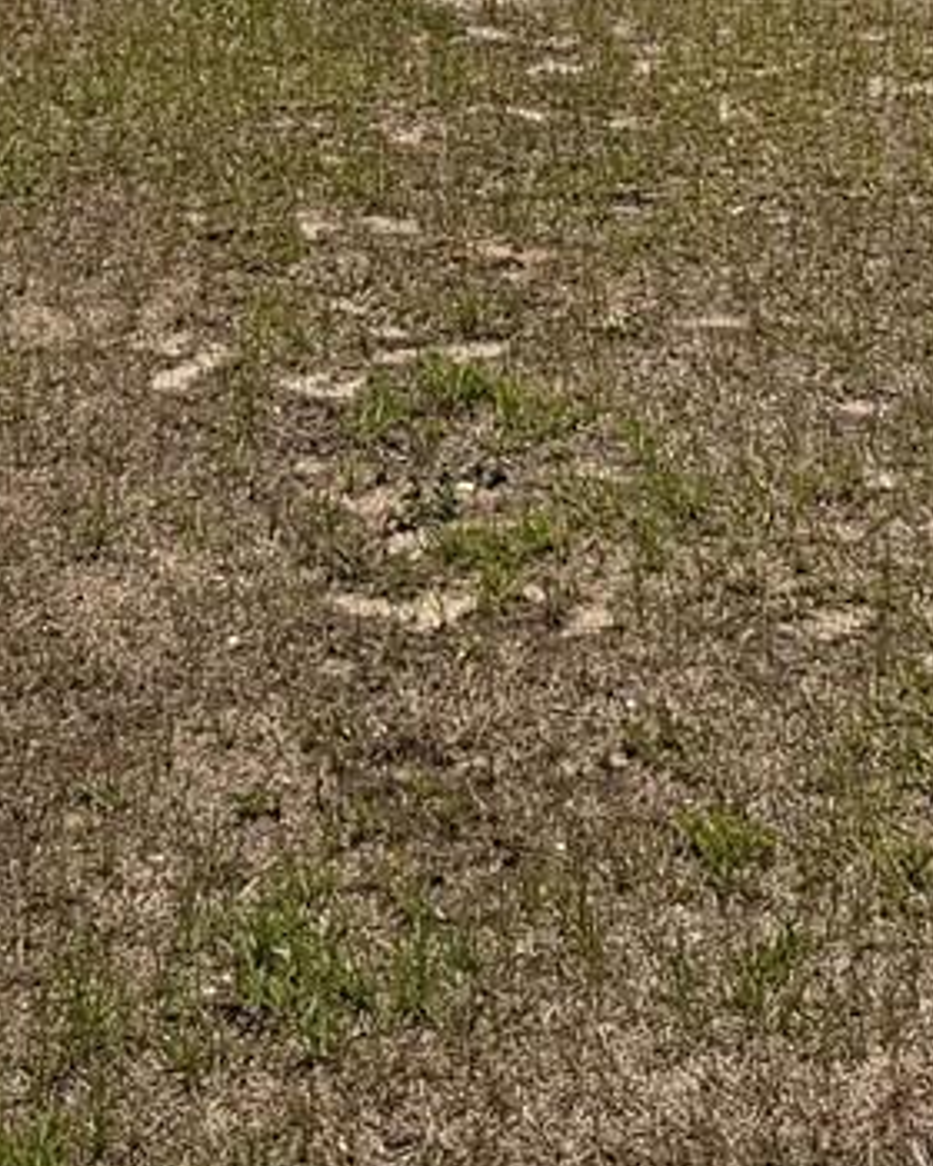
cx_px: 337
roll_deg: +0.4
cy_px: -726
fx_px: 3693
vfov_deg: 16.0
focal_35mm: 107
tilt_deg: -1.8
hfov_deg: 14.4
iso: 80
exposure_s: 1/9091
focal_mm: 6.76
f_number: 1.78
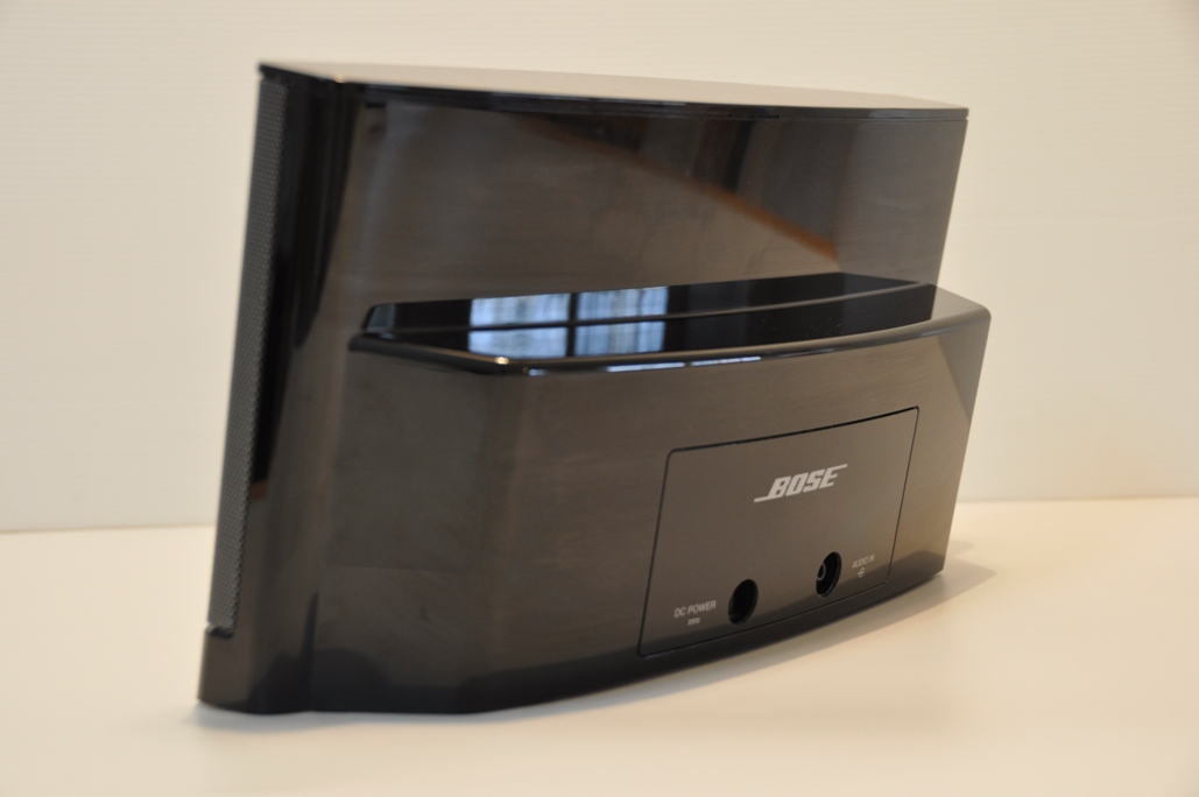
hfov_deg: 35.1
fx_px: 1897
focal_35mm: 57
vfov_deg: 23.7
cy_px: 398
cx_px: 600
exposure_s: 1/15
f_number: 4.2
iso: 450
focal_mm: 38
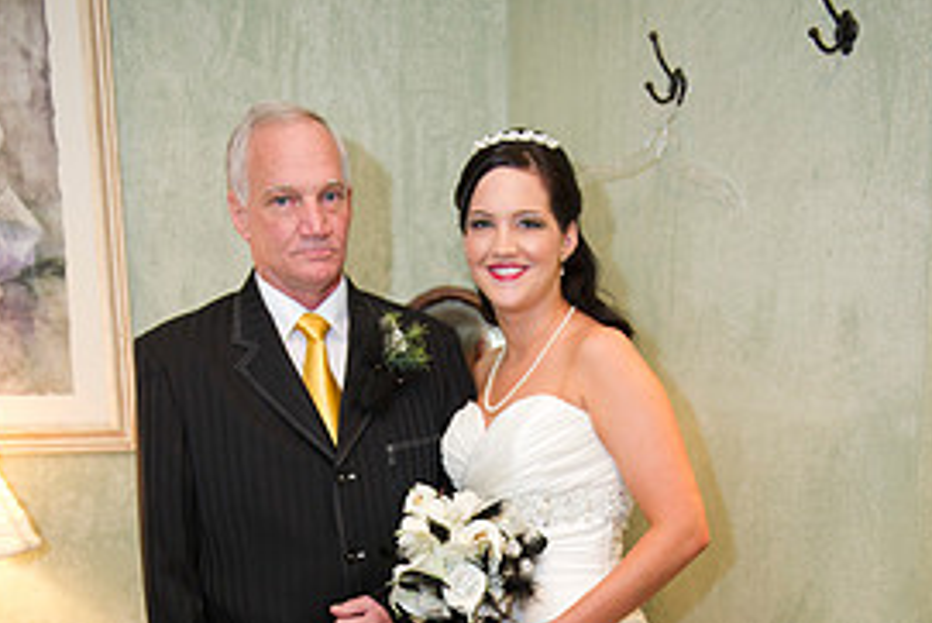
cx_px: 494
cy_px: 733
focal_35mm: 53
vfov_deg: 23.5
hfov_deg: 37.5
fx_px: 1373
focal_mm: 32
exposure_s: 1/125
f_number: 2.8
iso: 800
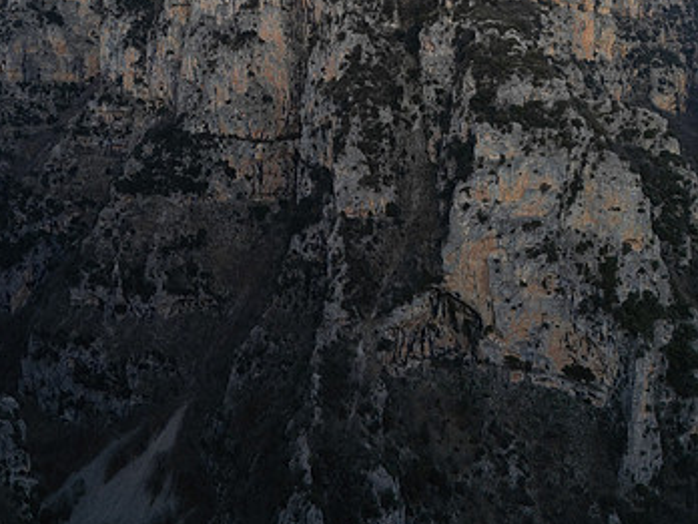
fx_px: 807
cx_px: 285
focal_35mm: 40
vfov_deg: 34.8
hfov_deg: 46.6
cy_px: 103
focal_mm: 6.72
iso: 100
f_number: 1.7
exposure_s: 1/120
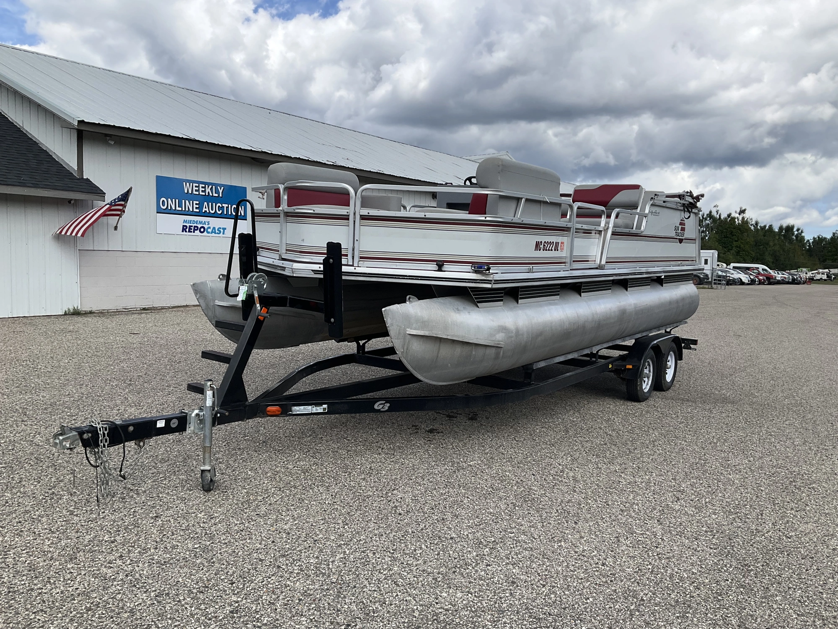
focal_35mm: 29
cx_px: 419
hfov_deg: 61.7
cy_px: 314
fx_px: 702
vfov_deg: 48.2
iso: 25
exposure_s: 1/1577
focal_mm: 3
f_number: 1.8
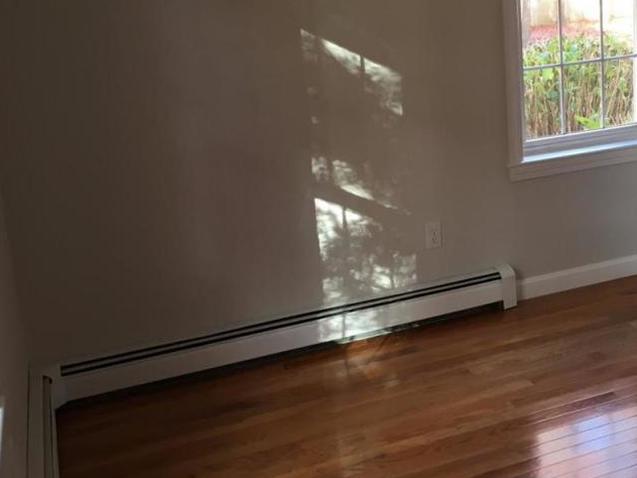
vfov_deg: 30.6
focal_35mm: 47
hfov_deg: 40.0
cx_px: 423
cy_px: 151
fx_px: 865
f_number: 2.2
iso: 50
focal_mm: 4.15
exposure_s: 1/30
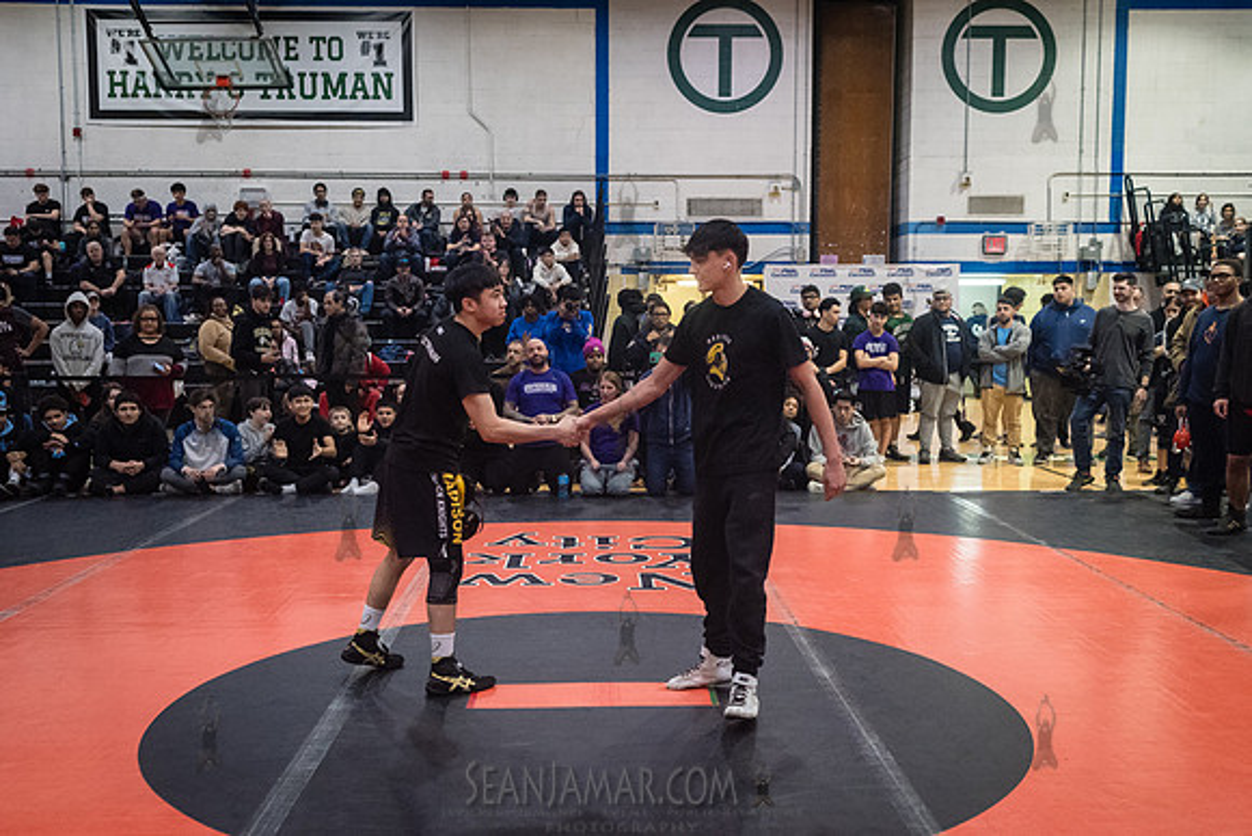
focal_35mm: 37
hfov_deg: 52.0
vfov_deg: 36.1
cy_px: 418
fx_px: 1283
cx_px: 626
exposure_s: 1/400
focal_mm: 35
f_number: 4
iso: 8000
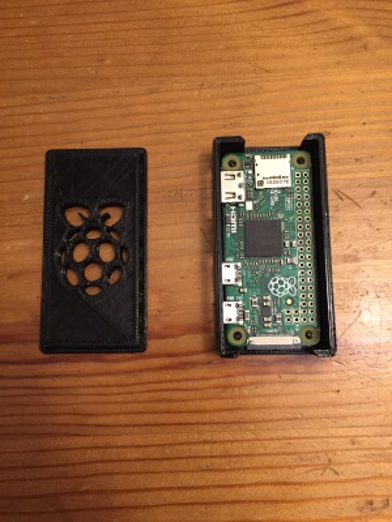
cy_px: 261
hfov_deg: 48.2
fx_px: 438
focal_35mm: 29
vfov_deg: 61.7
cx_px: 196
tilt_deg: -81.7
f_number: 2.2
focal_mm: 4.15
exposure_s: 1/15
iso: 250
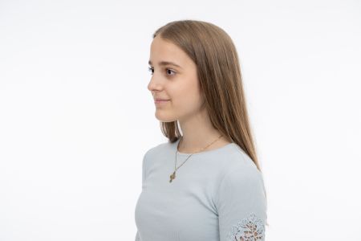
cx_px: 180
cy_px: 120
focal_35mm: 70
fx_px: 702
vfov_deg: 19.5
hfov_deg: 28.8
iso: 200
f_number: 8
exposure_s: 1/160
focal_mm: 70
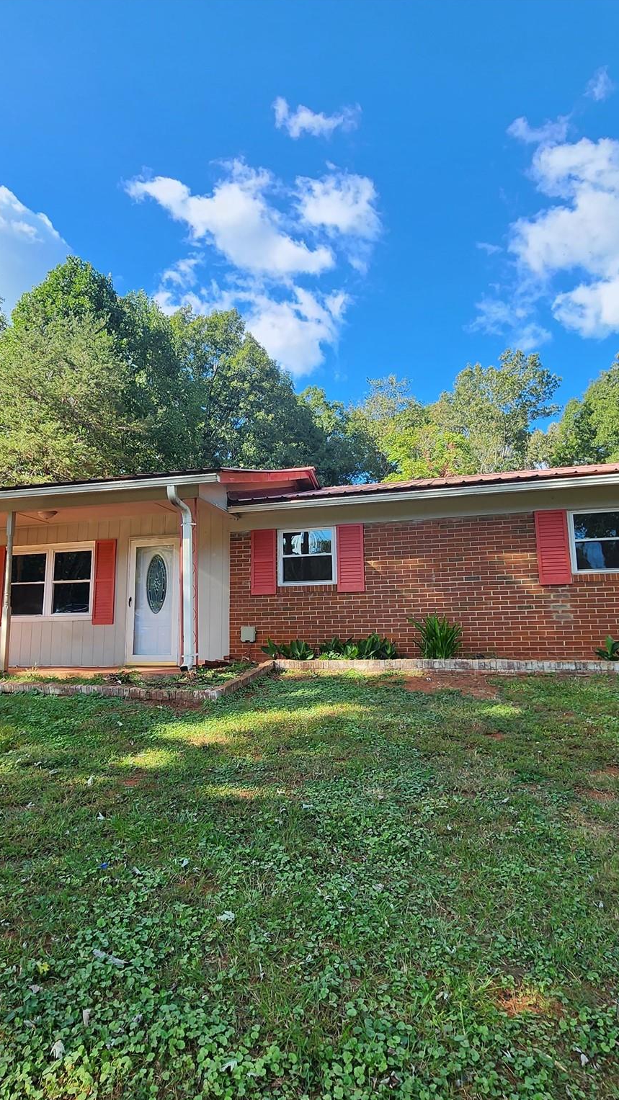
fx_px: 554
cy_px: 550
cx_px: 285
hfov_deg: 58.3
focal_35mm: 19
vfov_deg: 89.6
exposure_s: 1/569
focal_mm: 2.2
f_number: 2.2
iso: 50
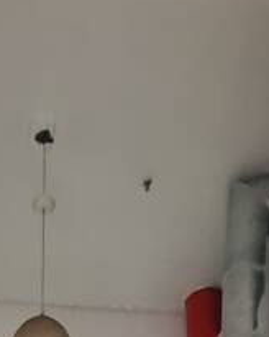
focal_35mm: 67
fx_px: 667
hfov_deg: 22.2
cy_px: 682
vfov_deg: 18.3
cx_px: 25
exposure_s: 1/40
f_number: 2.2
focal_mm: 1.74
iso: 320
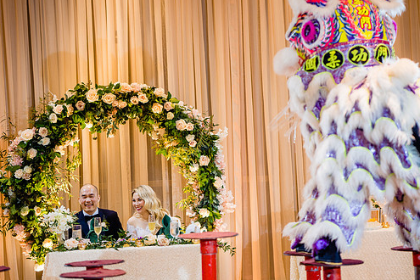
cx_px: 232
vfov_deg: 12.9
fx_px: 1237
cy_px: 133
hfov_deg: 19.3
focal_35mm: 106
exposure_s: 1/200
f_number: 2.2
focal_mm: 85
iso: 1000
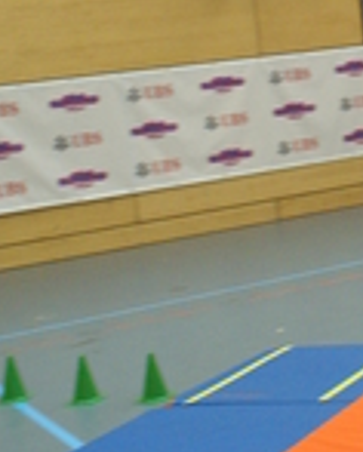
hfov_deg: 16.0
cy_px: -95
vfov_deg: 19.3
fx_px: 1246
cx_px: 417
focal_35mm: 93
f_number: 3.5
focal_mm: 18
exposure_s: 1/125
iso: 800
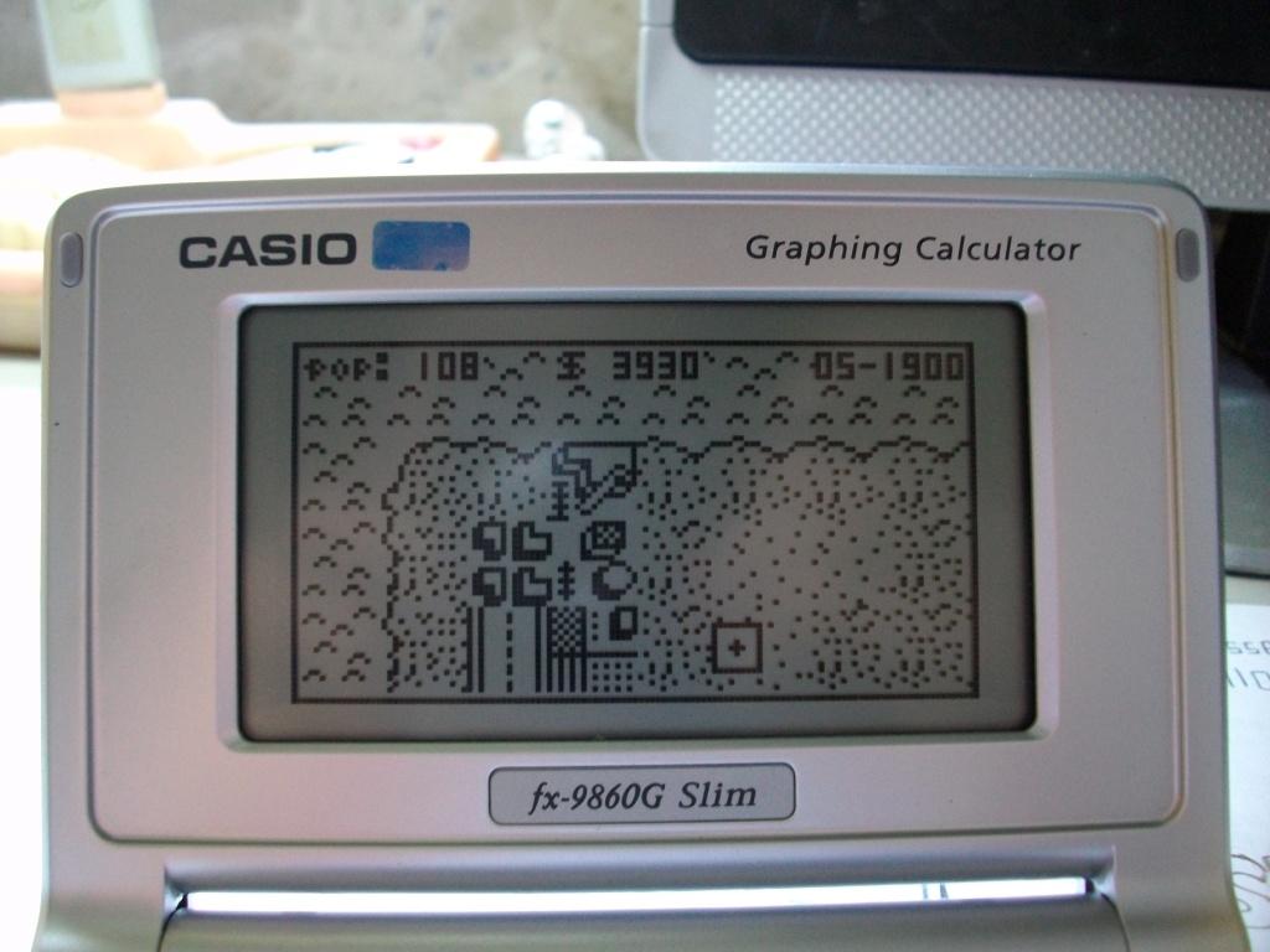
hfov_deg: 56.8
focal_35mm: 32
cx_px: 635
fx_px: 1174
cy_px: 476
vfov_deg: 44.2
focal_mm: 5.7
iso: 200
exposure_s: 1/37.3
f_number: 2.9
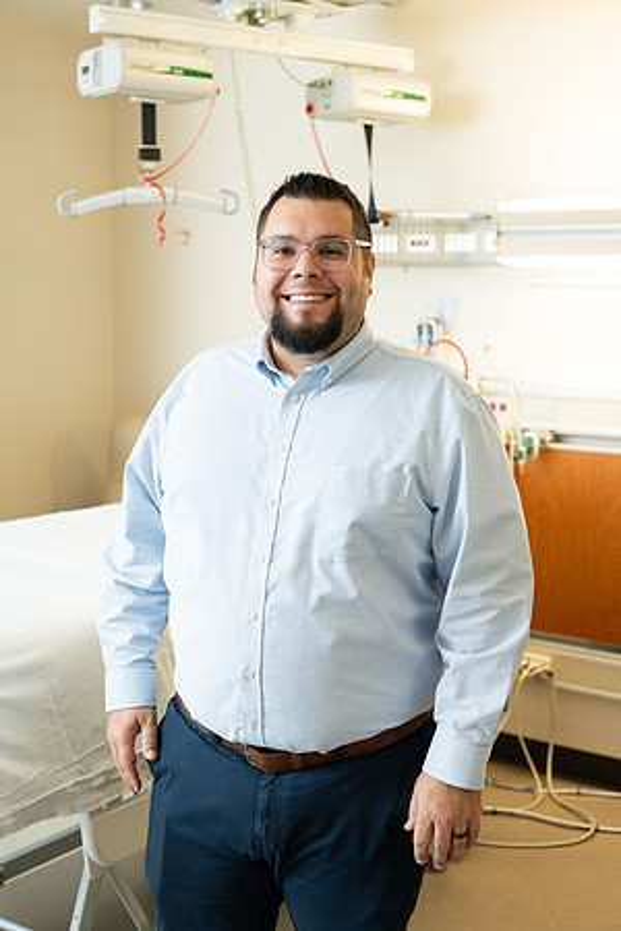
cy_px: 466
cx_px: 310
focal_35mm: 50
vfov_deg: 39.6
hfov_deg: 27.0
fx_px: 1294
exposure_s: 1/125
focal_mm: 50
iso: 800
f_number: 4
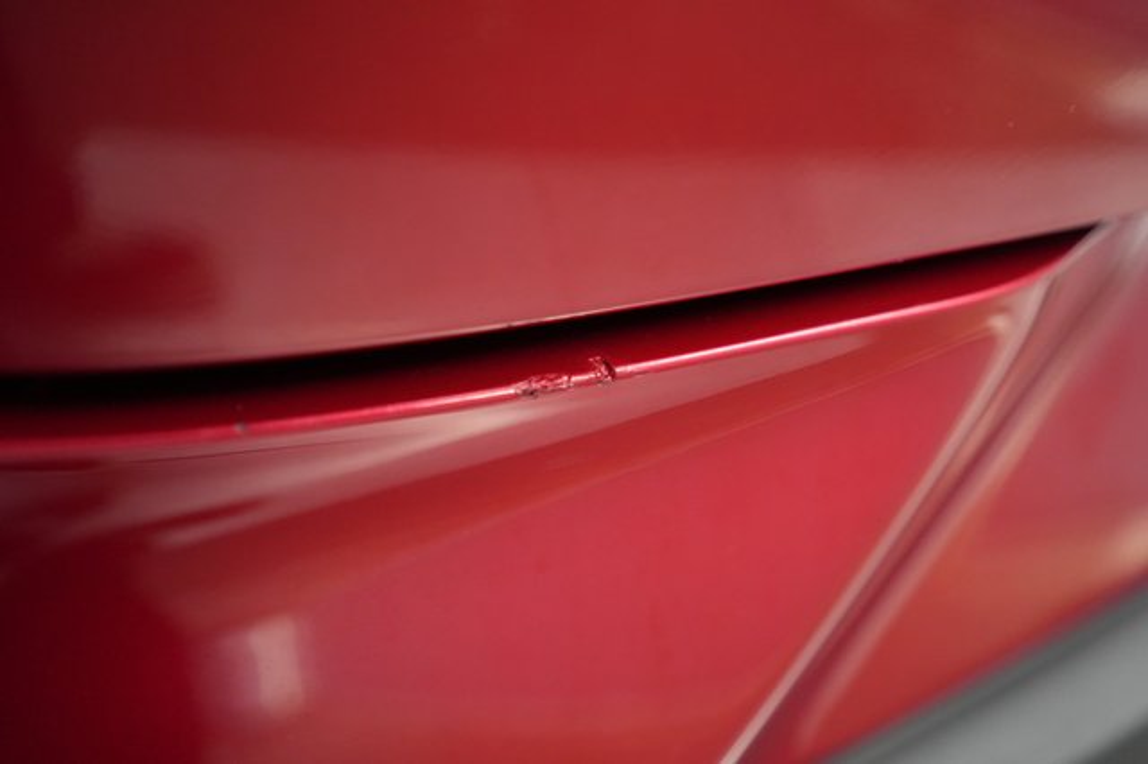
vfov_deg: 49.5
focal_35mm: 26
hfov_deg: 69.4
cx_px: 574
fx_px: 829
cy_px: 382
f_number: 2.8
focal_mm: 26
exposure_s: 1/160
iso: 5000
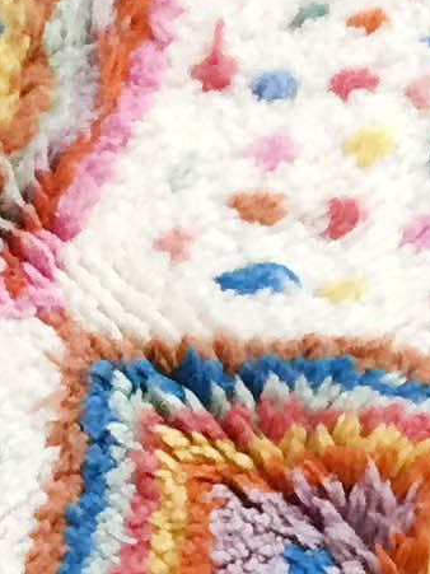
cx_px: 986
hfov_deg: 6.7
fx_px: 3480
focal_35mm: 210
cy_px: 1959
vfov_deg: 7.7
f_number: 2.2
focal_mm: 4.15
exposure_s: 1/33
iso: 64
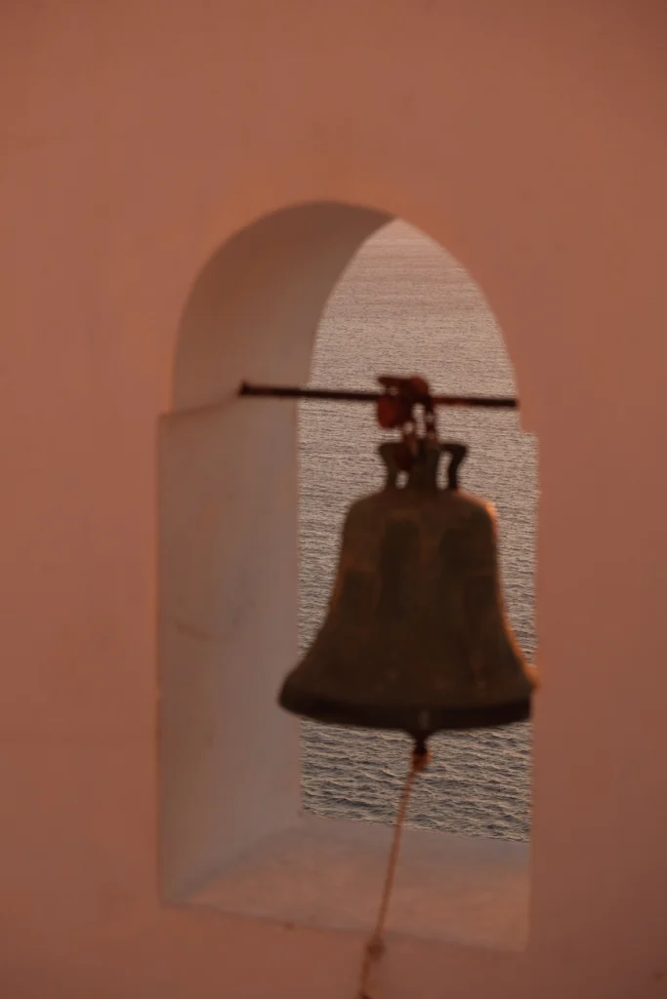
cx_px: 334
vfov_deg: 24.5
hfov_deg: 16.5
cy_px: 500
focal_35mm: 83
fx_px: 2306
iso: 160
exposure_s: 1/250
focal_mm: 55
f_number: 4.5
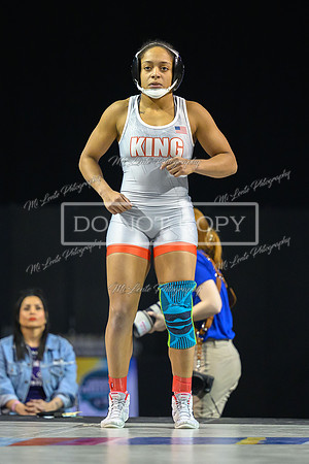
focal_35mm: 268
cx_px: 133
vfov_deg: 7.7
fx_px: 3447
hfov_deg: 5.1
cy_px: 214
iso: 4000
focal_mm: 150
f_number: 2.8
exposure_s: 1/800
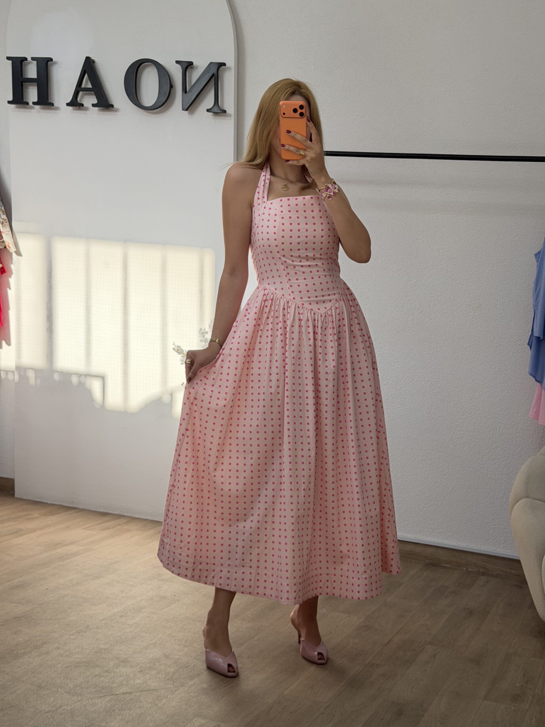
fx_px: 1008
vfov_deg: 39.7
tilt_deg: -24.4
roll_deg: -2.5
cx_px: 272
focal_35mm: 48
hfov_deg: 30.3
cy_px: 364
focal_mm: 6.76
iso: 100
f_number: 1.78
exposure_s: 1/484
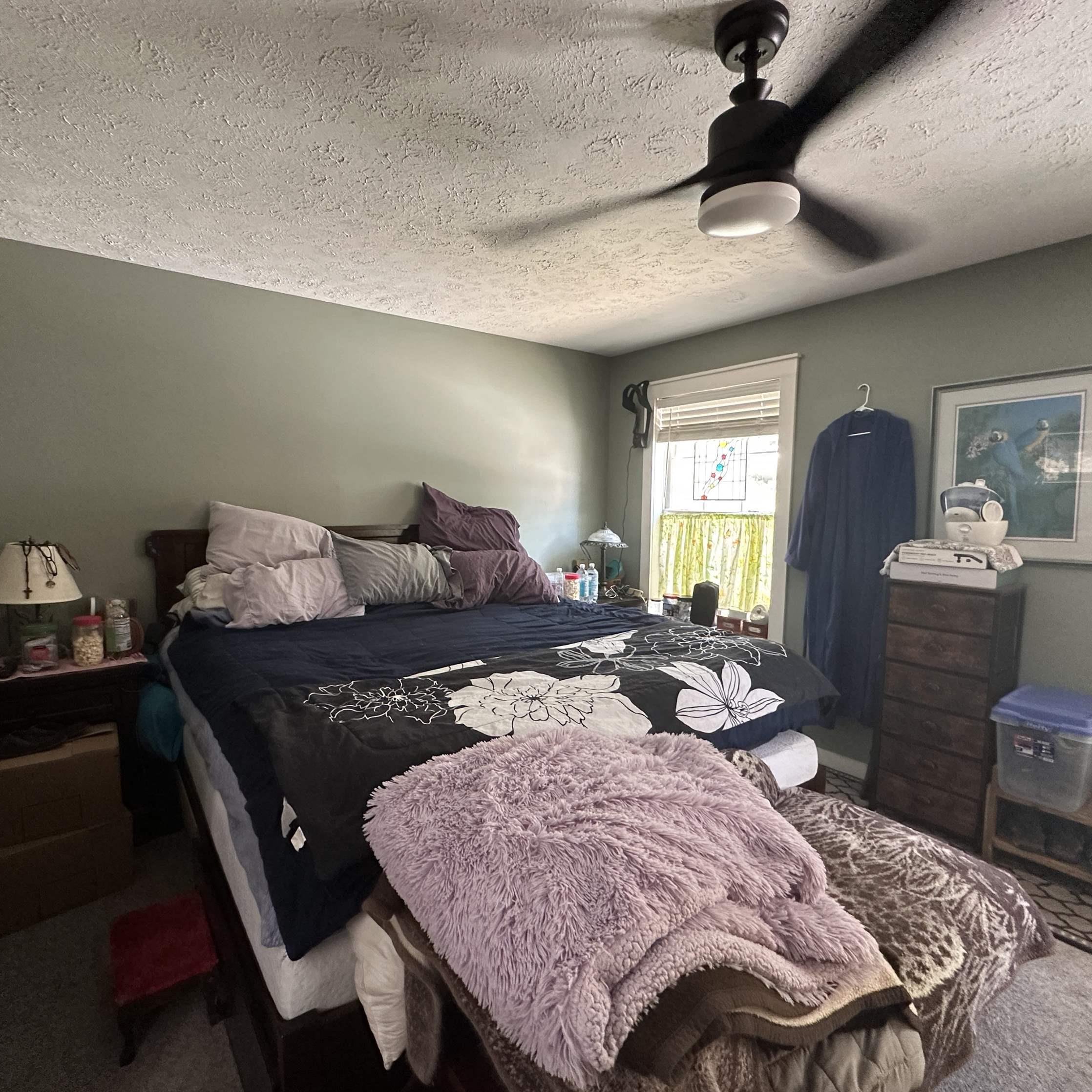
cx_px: 512
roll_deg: -0.3
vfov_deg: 84.0
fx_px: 607
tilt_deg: -4.8
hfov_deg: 83.9
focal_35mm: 17
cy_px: 554
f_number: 2.2
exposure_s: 1/60
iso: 500
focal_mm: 2.22
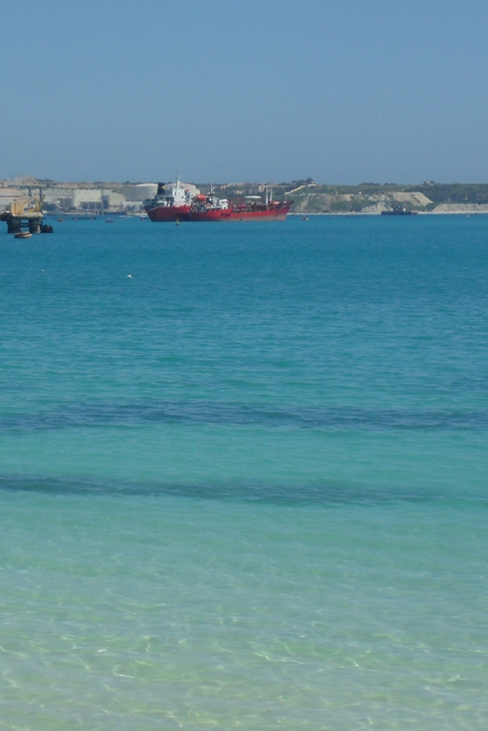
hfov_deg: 12.1
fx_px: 2297
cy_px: 460
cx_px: 111
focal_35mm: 113
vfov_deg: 18.1
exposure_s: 1/180
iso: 80
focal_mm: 10.5
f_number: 10.8
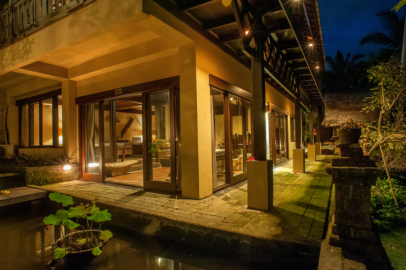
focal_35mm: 20
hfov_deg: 84.0
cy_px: 135
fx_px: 225
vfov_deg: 61.9
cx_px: 203
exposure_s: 3
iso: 3200
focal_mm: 20
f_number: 11
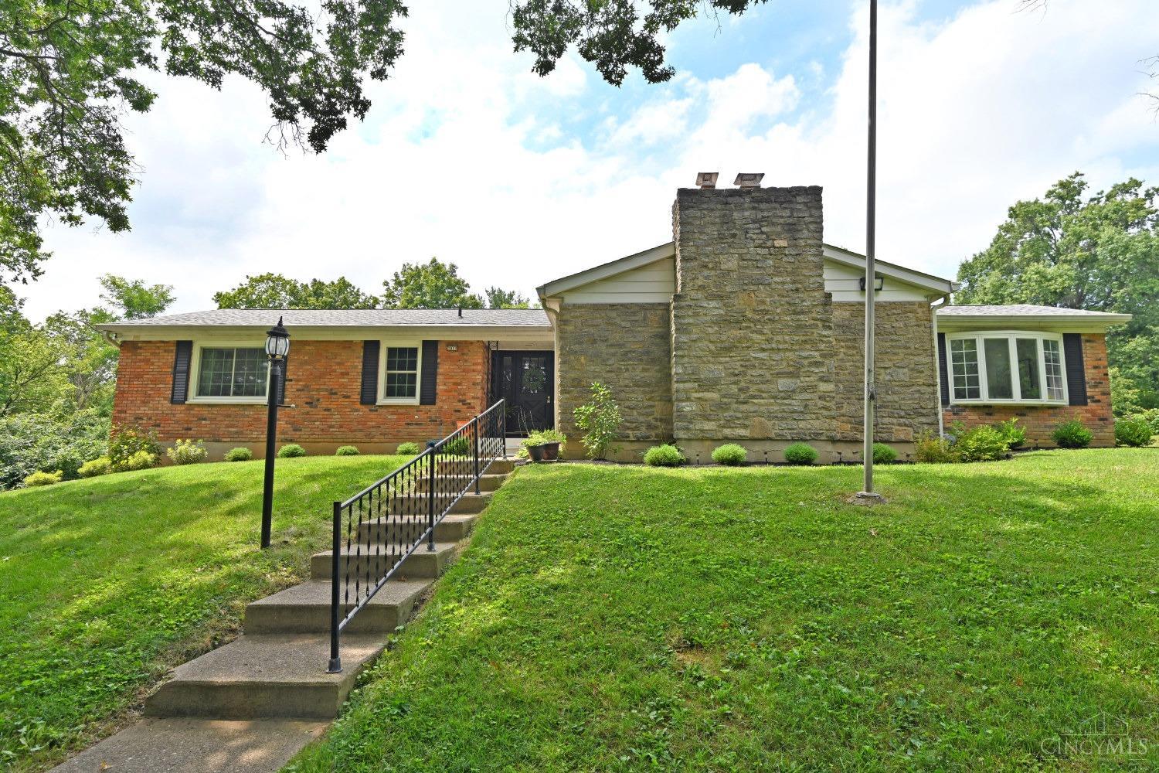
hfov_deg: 88.4
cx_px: 580
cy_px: 386
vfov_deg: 65.9
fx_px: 596
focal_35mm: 18
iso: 100
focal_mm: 18.5
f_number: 6.3
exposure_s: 1/320
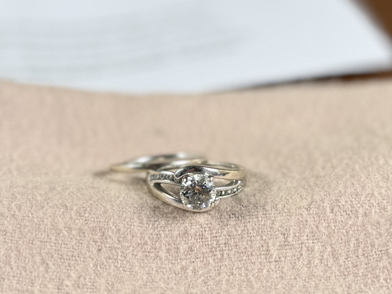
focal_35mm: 24
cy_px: 147
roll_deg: +1.2
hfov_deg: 71.6
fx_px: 272
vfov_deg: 56.8
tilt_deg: -22.3
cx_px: 196
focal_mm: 6.76
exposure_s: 1/332
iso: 80
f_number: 1.78
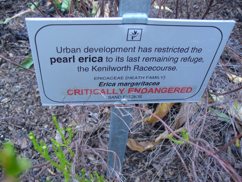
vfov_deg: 38.7
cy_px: 91
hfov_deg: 50.1
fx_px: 259
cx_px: 121
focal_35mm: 37
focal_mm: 6.1
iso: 80
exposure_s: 1/250
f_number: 2.8
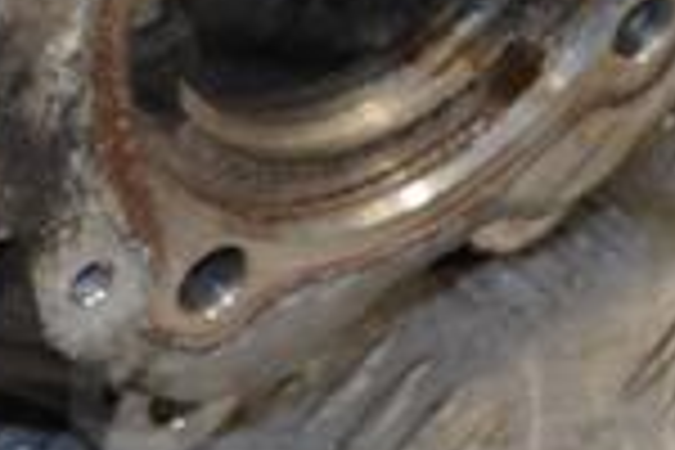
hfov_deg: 15.2
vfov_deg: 10.1
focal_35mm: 132
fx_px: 2475
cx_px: -14
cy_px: -180
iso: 280
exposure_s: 1/125
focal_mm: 22
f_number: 4
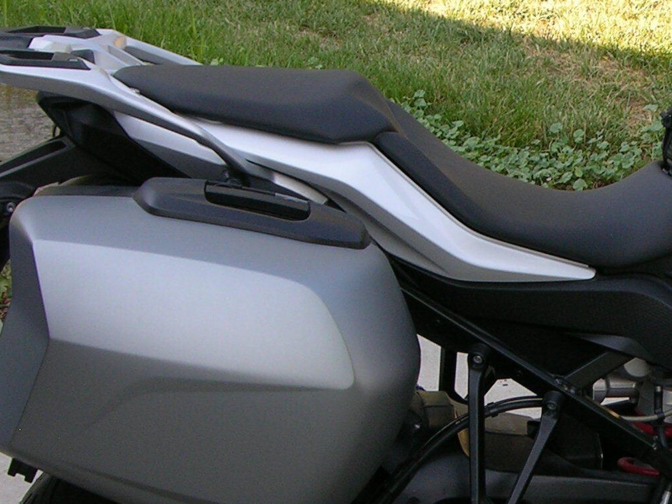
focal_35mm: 113
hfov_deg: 17.0
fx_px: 2193
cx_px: 699
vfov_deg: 13.0
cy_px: 428
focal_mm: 8.9
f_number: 4
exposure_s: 1/68.2
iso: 50
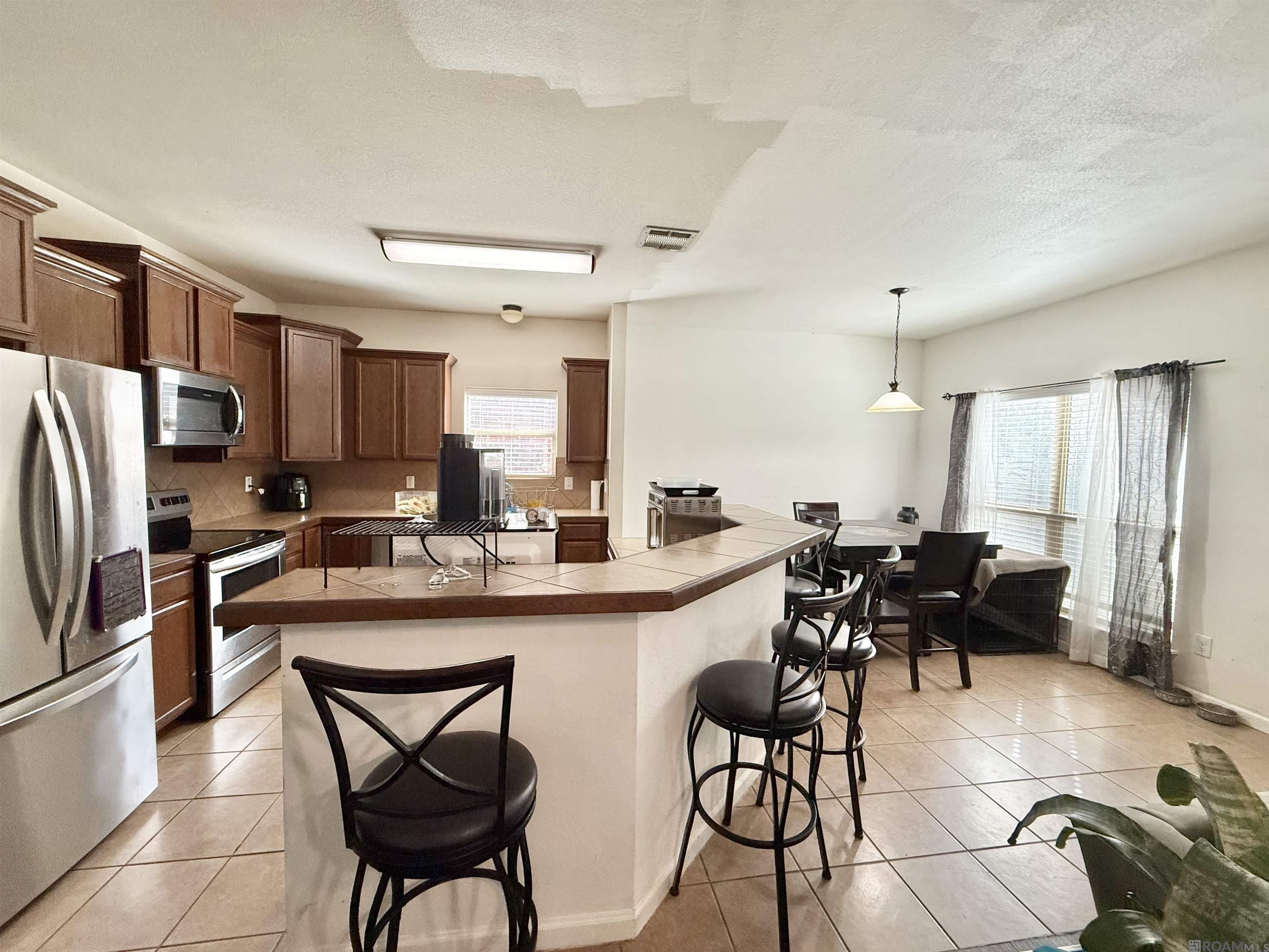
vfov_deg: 85.7
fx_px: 513
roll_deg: -1.5
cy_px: 476
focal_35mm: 14
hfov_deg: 102.1
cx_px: 634
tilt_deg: -2.5
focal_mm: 2.22
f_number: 2.2
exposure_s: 1/120
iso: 250
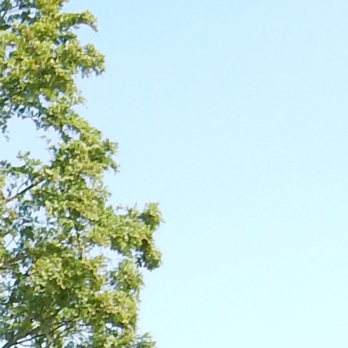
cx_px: -496
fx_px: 2298
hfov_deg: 8.0
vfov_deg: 7.6
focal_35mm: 202
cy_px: 1031
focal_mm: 5.4
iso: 125
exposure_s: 1/500
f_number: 4
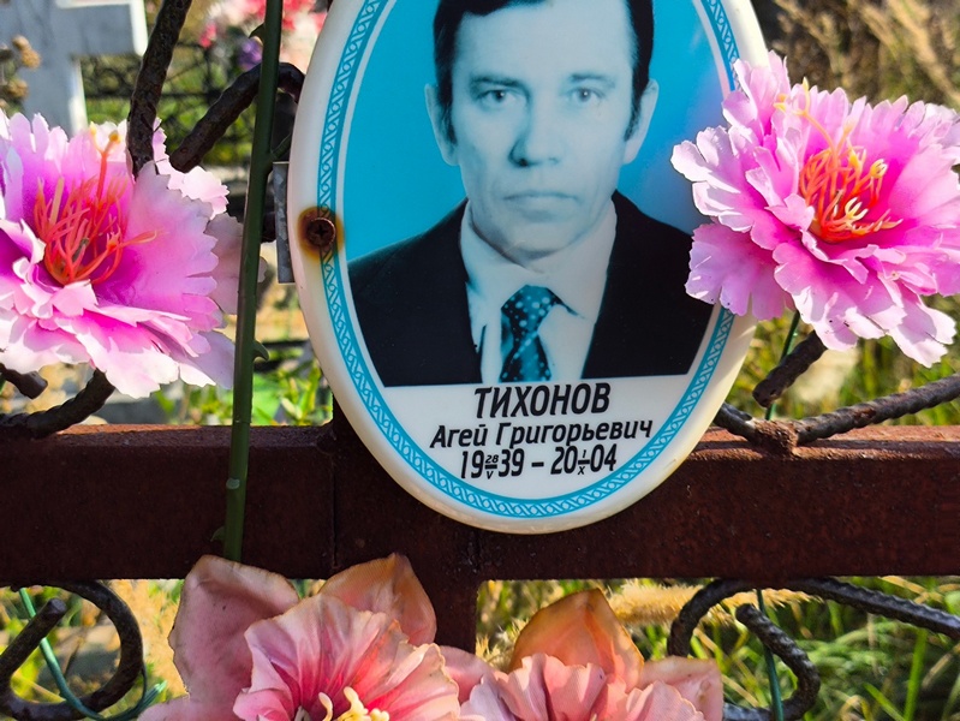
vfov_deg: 29.1
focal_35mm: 50
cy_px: 360
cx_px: 480
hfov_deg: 38.2
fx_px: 1387
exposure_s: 1/1118
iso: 50
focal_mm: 4.71
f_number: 1.7
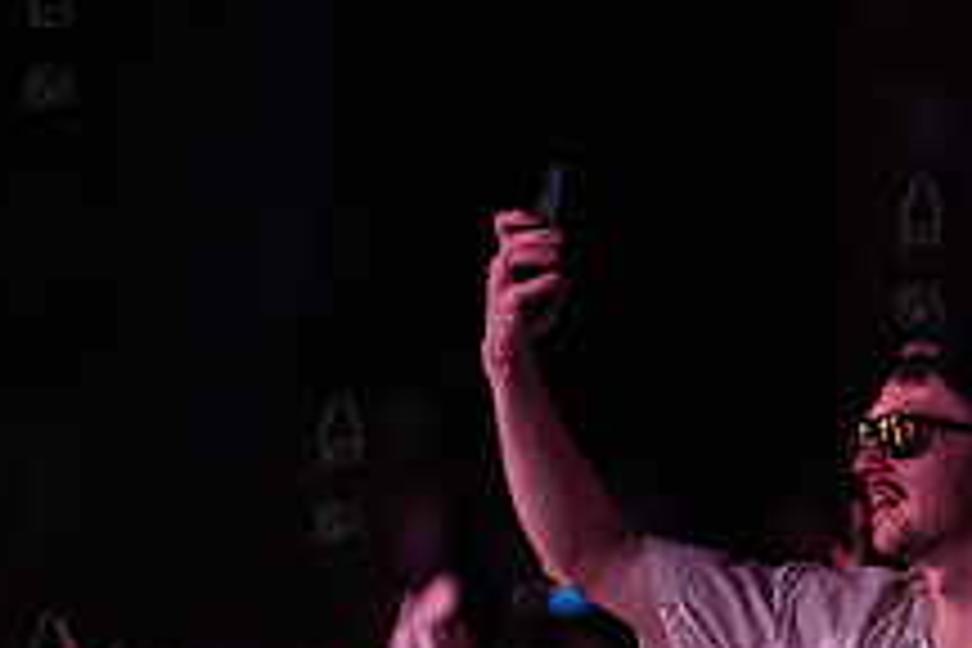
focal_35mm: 536
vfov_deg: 2.6
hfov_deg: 3.8
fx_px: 14471
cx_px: 918
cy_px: 682
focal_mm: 200
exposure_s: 1/320
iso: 6400
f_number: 3.2
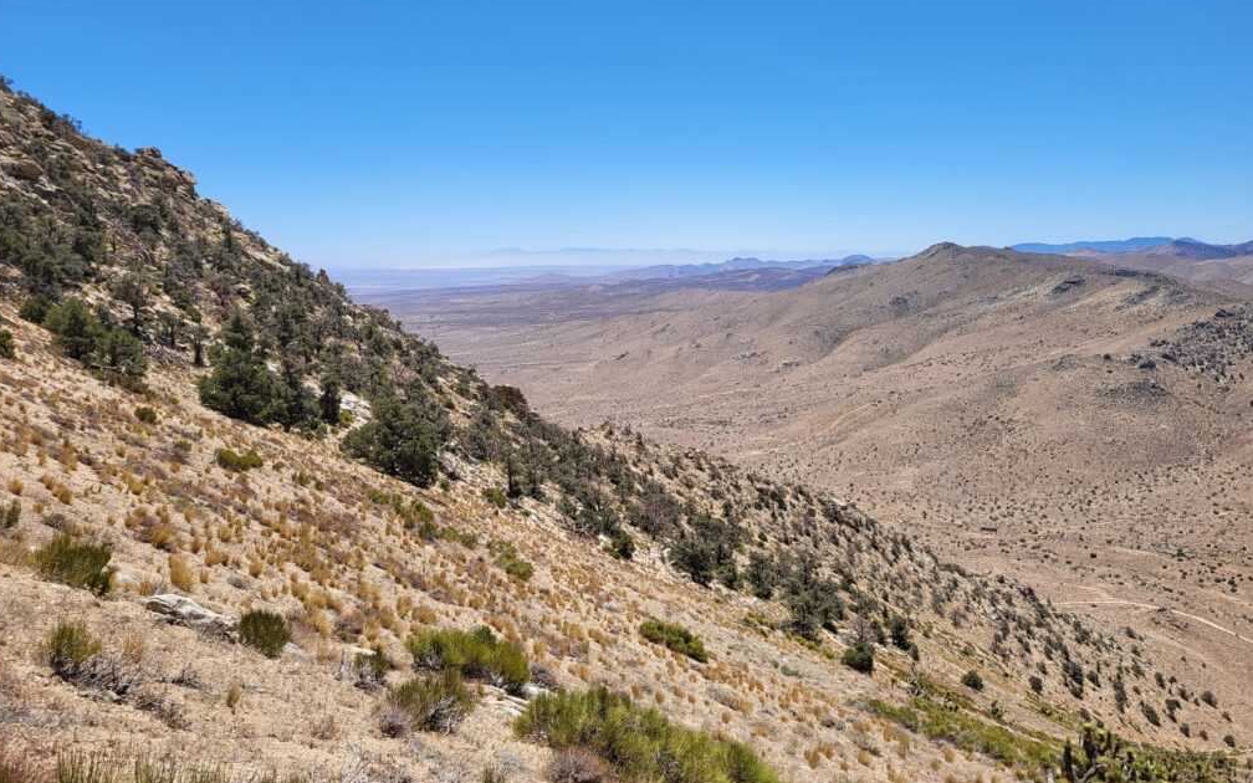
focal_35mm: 28
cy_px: 364
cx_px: 619
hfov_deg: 66.5
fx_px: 956
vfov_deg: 44.5
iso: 40
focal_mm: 5.4
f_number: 1.8
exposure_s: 1/2961
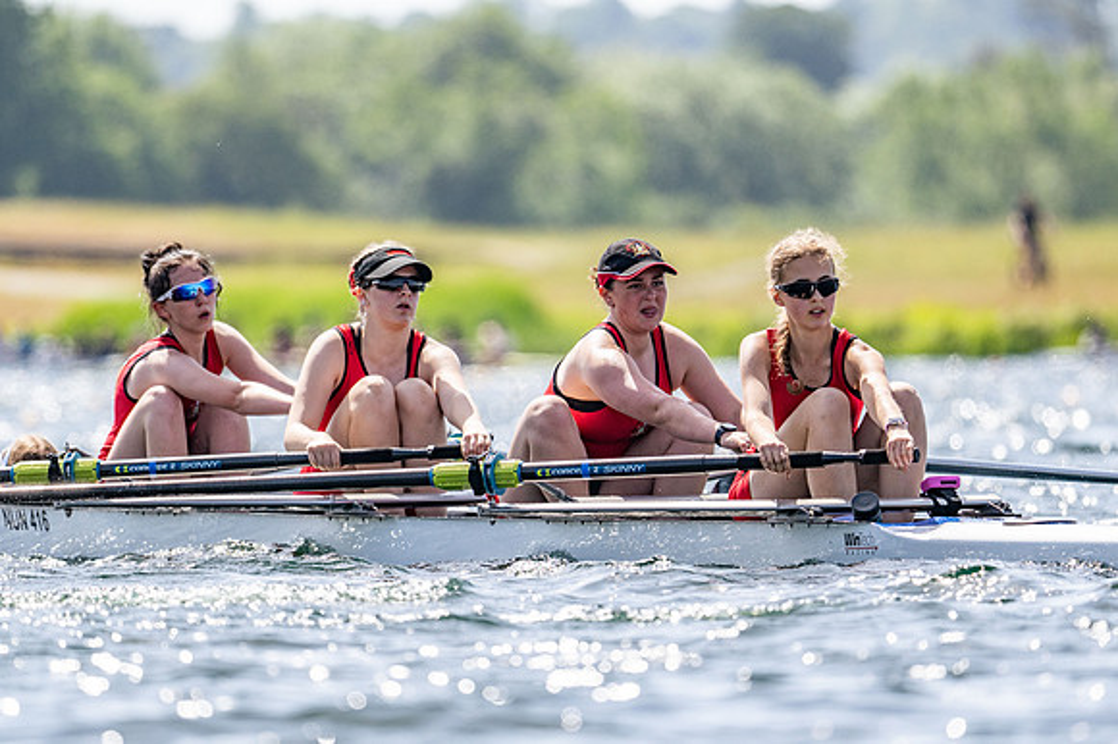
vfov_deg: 2.3
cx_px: 559
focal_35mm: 600
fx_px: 18622
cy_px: 372
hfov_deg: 3.4
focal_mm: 400
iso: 250
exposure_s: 1/2500
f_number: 4.5
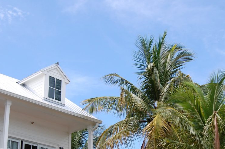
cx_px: 141
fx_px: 393
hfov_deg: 31.8
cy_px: 117
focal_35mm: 63
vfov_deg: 21.3
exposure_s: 1/250
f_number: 8
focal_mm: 26
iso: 200
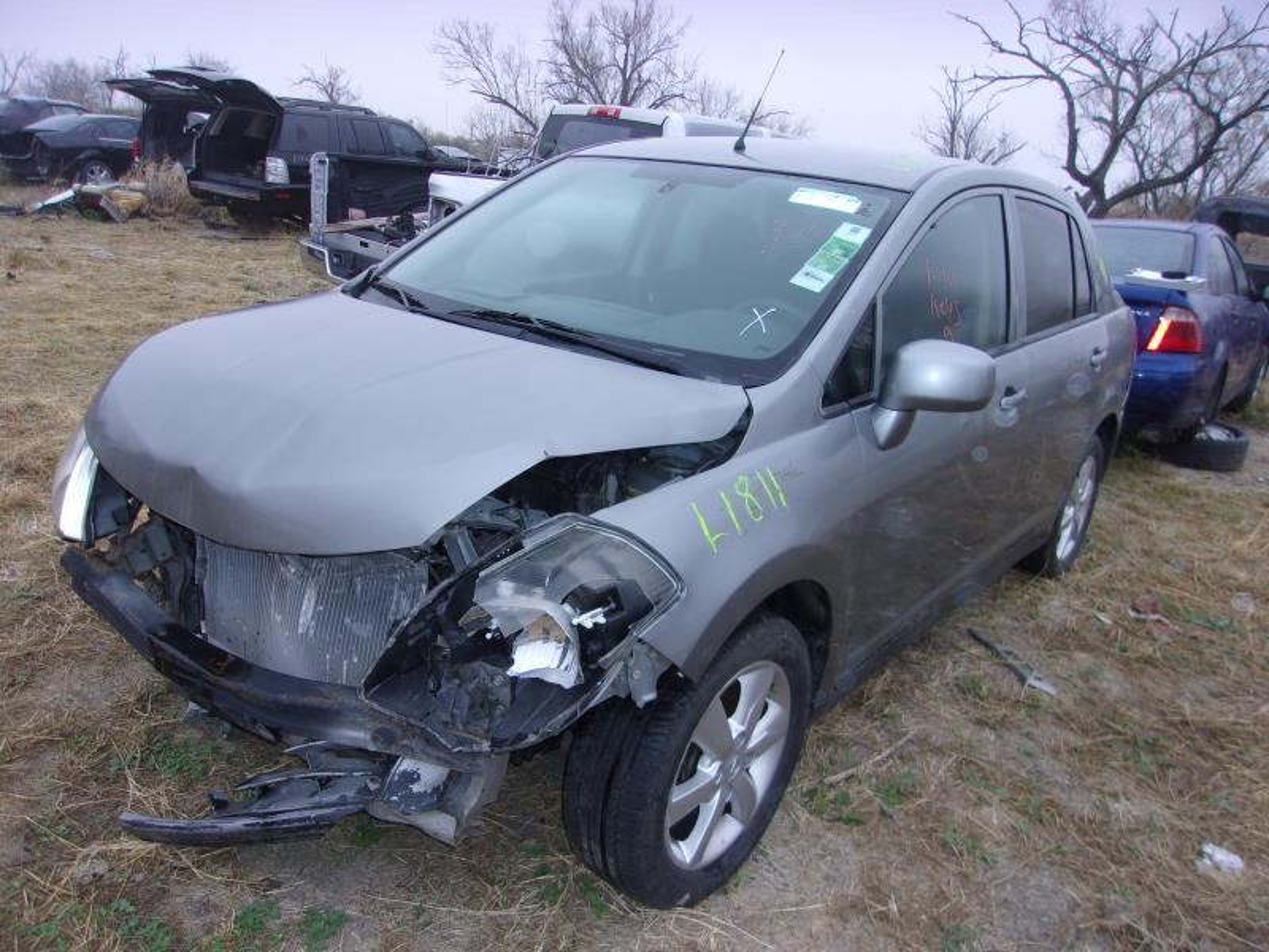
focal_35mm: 27
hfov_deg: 65.3
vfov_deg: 51.4
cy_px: 476
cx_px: 634
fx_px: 990
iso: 80
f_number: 3
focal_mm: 4.9
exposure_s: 1/280
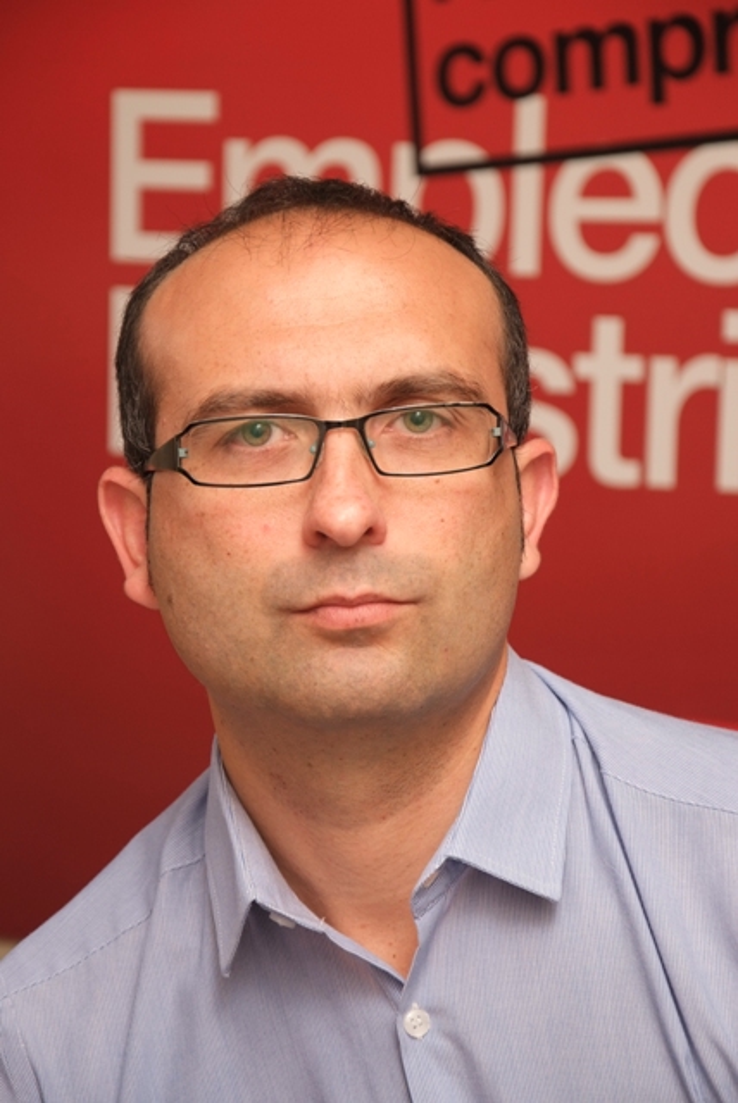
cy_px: 552
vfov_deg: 16.0
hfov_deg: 10.7
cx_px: 369
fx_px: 3927
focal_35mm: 128
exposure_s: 1/60
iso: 250
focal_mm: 85
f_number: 5.6
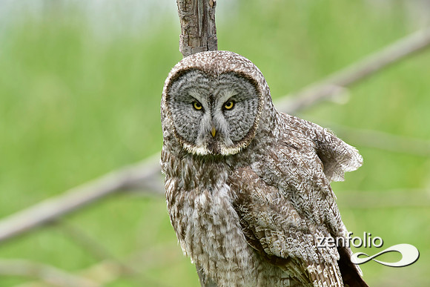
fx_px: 10155
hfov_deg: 2.4
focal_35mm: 850
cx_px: 215
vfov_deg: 1.6
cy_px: 144
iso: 800
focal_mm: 850
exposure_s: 1/320
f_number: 10
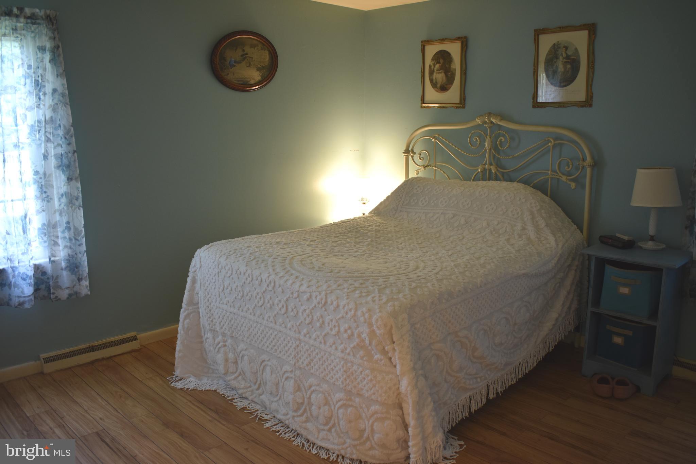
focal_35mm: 30
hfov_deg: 61.9
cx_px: 348
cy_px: 232
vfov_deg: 43.6
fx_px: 580
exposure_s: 1/60
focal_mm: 20
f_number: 4
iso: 400
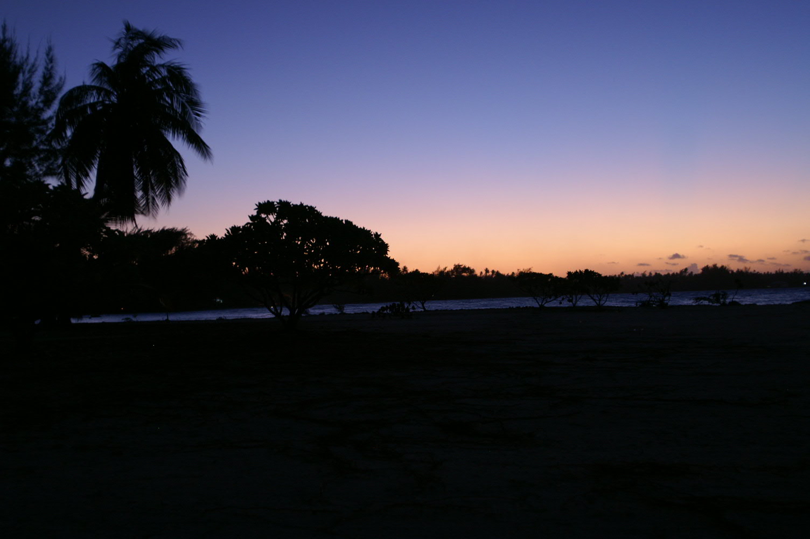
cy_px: 270
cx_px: 405
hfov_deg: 37.9
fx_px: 1180
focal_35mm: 52
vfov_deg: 25.7
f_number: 4
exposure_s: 1/5
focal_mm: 35
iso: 400
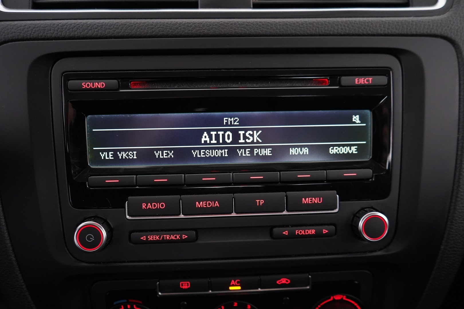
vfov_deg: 46.4
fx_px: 361
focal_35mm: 28
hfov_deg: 65.5
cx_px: 232
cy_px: 154
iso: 5000
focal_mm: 28
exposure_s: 1/40
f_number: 3.5
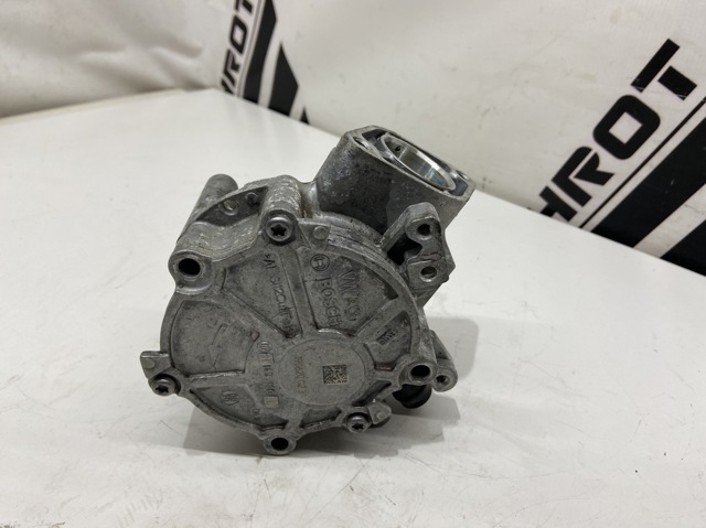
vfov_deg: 53.0
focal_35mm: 26
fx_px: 530
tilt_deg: -32.3
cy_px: 264
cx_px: 353
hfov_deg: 67.3
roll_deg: -3.0
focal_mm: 4.25
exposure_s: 1/100
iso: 80
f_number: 1.8
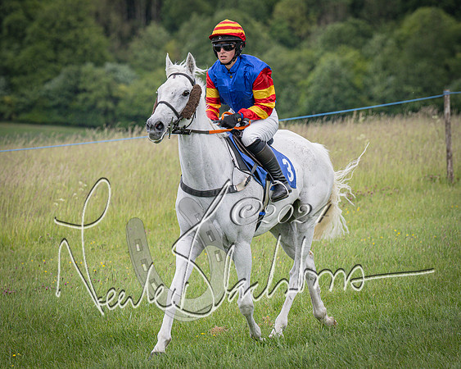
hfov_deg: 6.4
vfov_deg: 5.1
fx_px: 4129
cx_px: 118
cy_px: 204
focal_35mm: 303
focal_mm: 145
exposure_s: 1/2000
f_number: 4
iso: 400
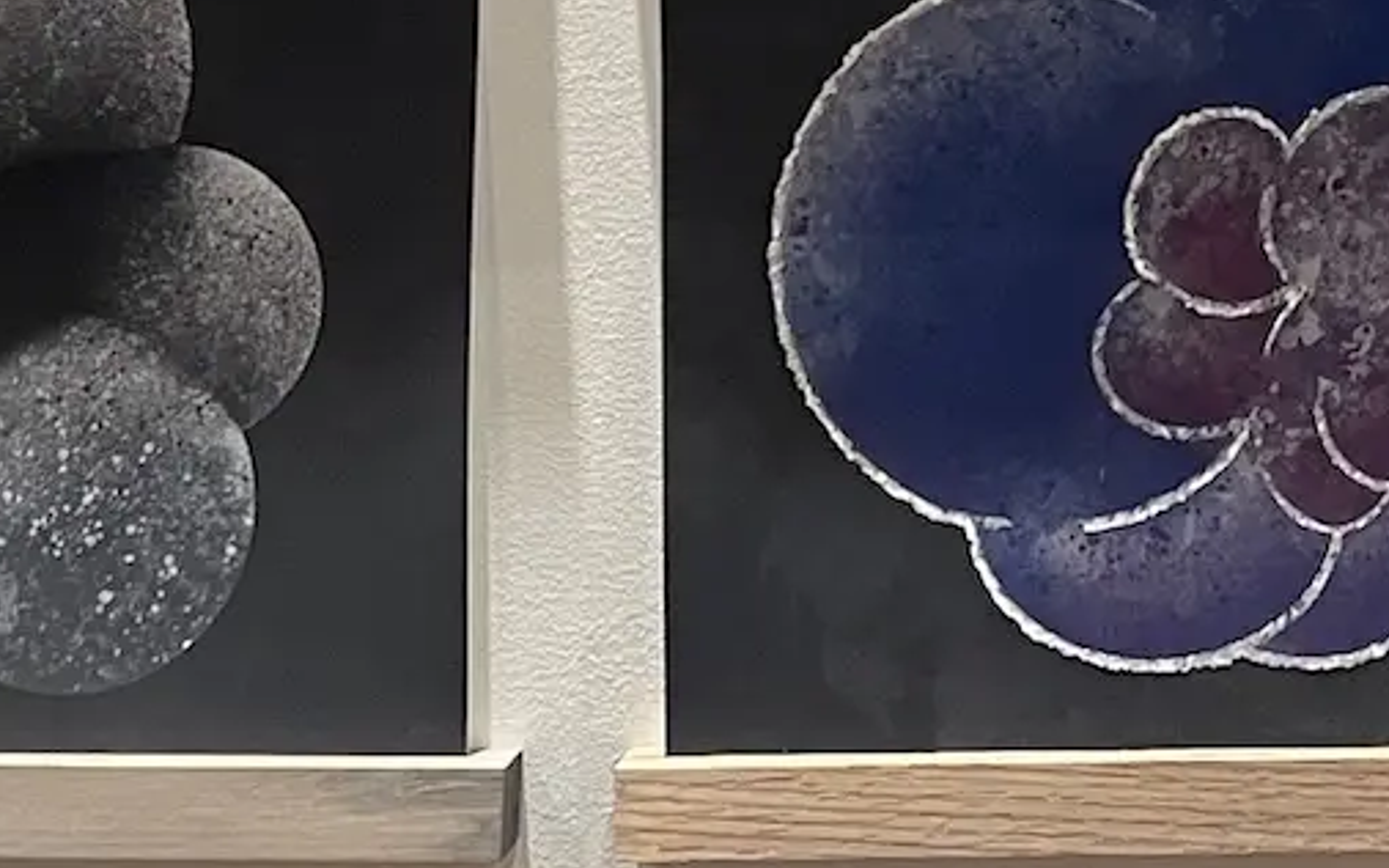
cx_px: 1754
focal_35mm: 109
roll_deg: +0.4
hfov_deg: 18.0
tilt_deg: -0.9
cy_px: -972
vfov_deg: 10.8
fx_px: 4125
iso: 100
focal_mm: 4.2
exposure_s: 1/60
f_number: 1.6
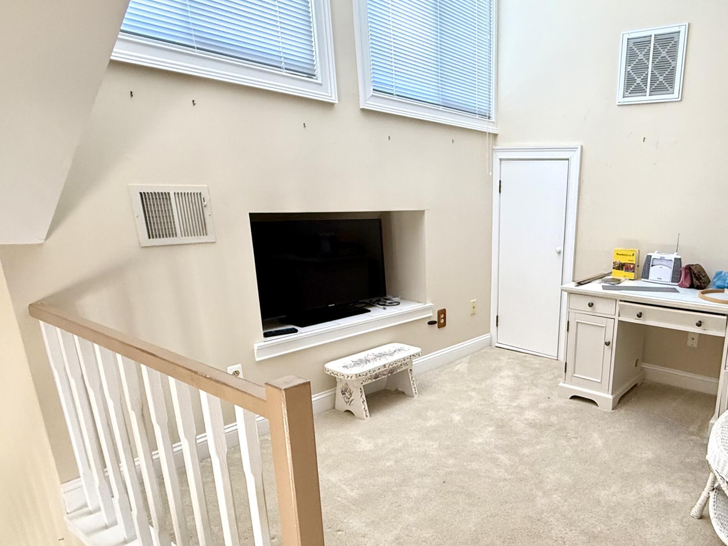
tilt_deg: -16.8
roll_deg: -2.0
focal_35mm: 24
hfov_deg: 68.0
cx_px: 526
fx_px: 505
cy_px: 341
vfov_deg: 56.2
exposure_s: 1/60
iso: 200
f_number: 2.2
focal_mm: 2.22
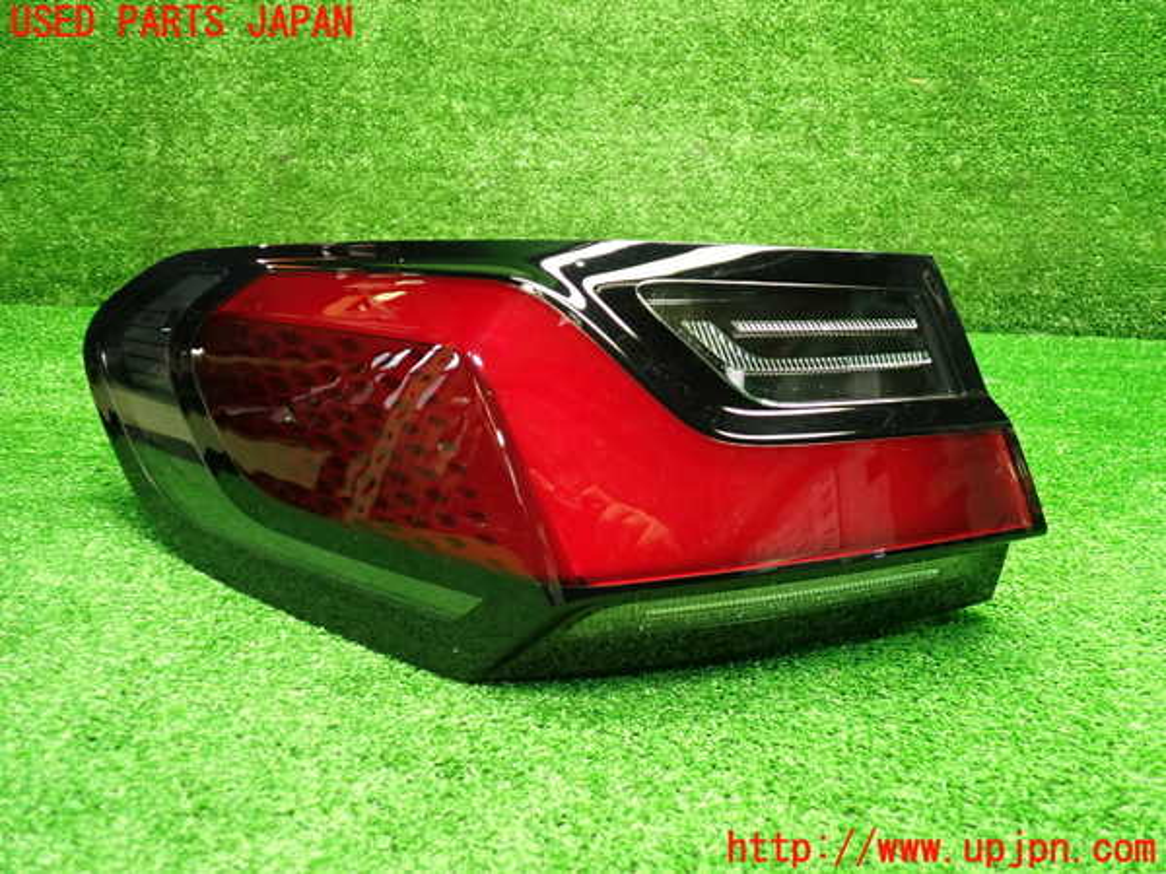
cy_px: 437
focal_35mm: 30
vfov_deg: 46.8
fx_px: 1011
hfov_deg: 60.0
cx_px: 583
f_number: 2.3
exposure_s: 1/30
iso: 400
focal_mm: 5.4
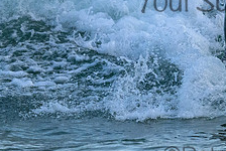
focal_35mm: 880
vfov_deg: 1.6
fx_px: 5532
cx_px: 241
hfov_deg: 2.3
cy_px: -12
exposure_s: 1/2000
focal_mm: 340
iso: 6400
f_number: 11
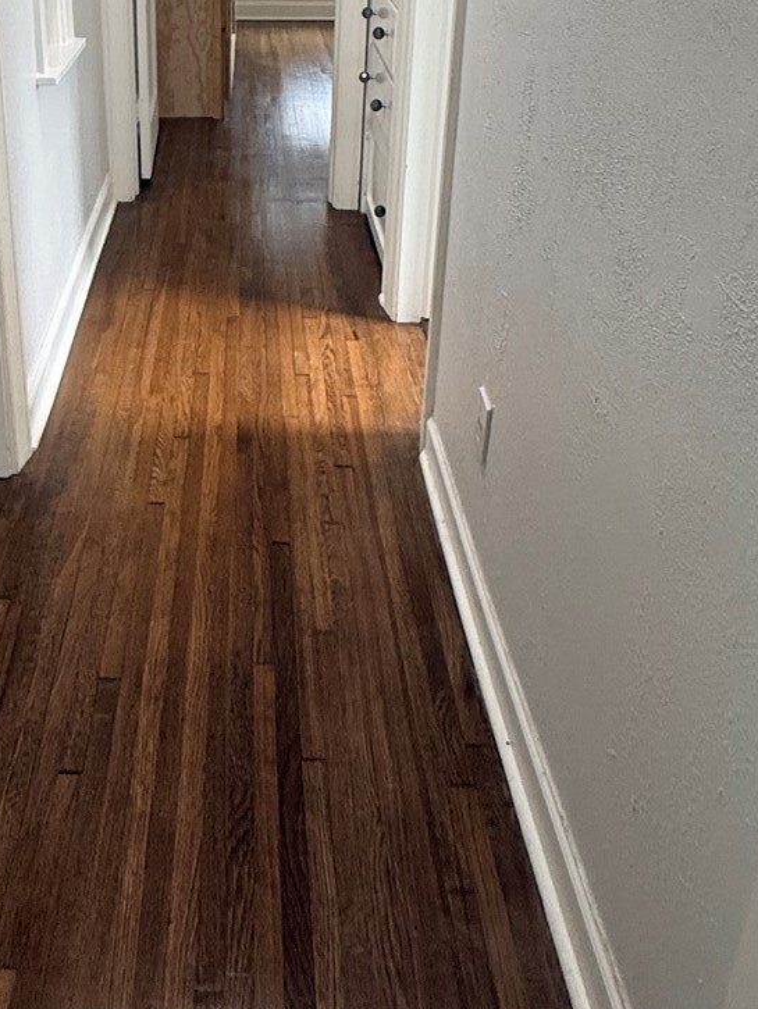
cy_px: 242
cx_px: 238
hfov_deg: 38.1
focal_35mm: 37
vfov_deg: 48.1
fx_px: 1080
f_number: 2.2
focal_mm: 2.22
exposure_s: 1/60
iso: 160
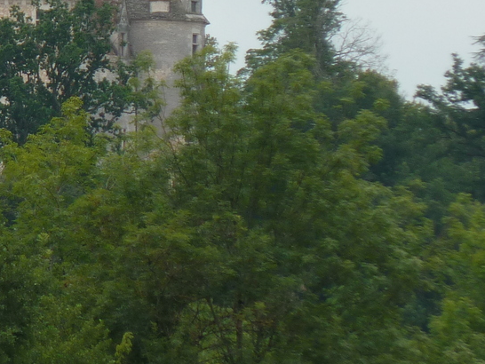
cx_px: -84
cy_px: 53
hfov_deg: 2.3
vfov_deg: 1.7
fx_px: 12321
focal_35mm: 879
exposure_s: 1/200
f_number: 4.9
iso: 80
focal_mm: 49.2
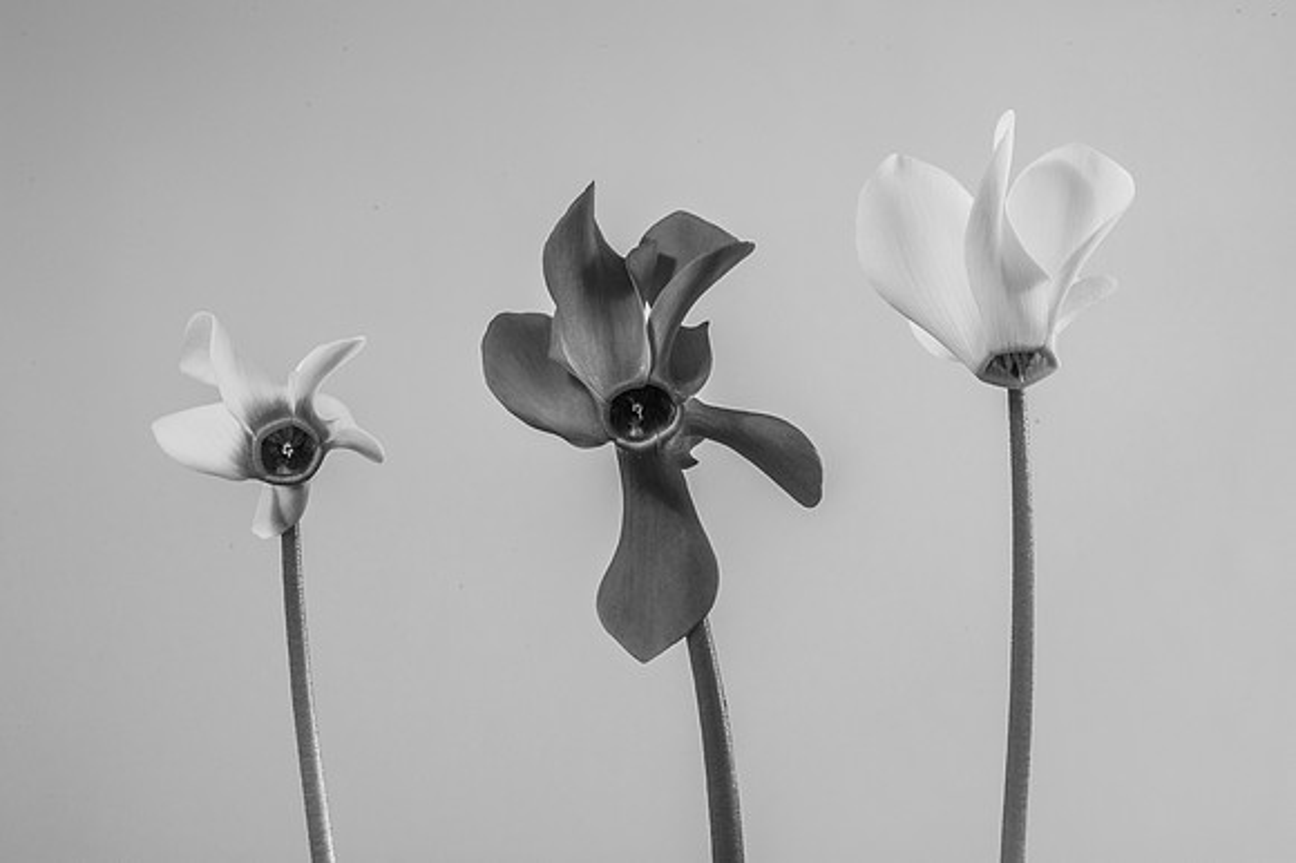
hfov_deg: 33.4
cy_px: 432
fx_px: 2159
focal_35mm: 60
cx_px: 648
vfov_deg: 22.6
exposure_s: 1/5
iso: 200
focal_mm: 60
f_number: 22
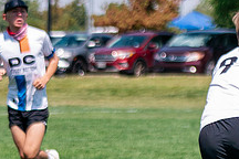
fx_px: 2589
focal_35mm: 390
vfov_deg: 3.5
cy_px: 108
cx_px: 232
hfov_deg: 5.3
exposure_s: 1/4000
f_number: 2.8
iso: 320
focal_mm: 74
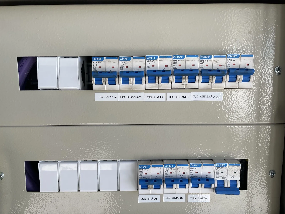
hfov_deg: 67.3
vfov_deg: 53.1
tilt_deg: -7.0
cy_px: 107
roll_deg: +0.8
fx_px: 214
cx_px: 142
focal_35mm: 26
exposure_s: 1/321
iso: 32
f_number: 1.6
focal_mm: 4.2
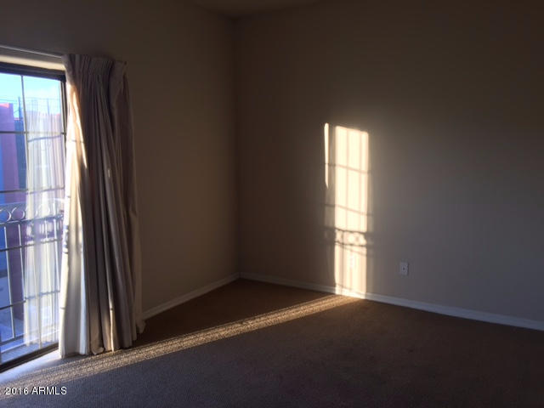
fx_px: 456
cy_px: 204
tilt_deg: -8.5
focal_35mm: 29
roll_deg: +1.1
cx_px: 272
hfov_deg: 61.7
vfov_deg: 48.2
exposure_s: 1/60
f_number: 2.2
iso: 32
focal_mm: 4.15
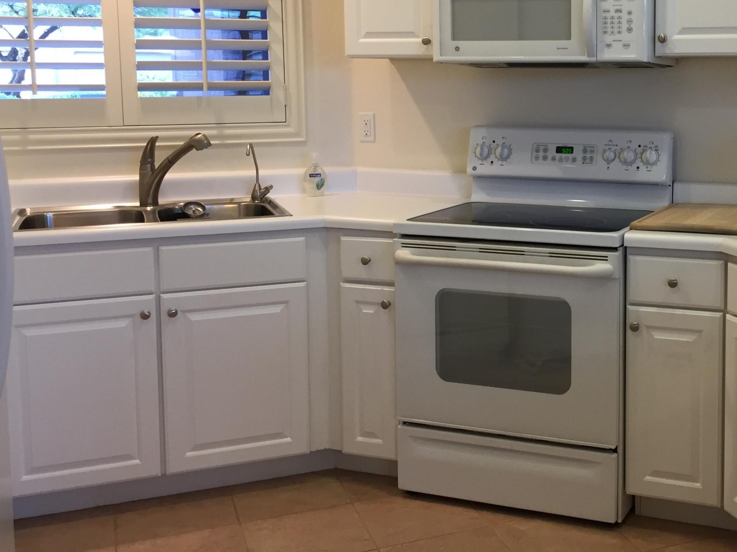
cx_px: 566
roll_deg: -0.6
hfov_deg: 39.2
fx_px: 1001
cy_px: 179
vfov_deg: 30.6
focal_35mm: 47
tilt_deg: -6.5
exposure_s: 1/30
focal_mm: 4.15
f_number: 2.2
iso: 64
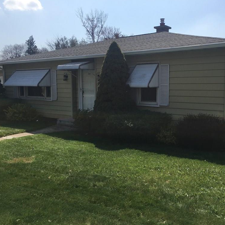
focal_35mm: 35
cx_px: 131
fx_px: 257
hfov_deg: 47.0
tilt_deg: -5.3
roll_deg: -1.2
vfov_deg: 47.2
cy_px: 112
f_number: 2.2
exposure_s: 1/2079
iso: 25
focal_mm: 4.15
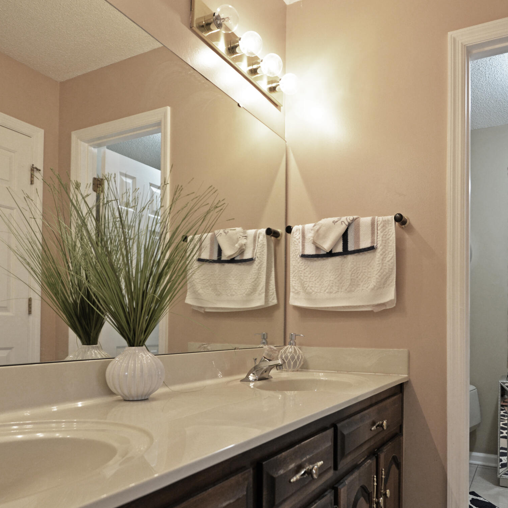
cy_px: 319
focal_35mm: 27
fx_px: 448
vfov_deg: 58.3
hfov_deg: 58.7
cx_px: 296
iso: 500
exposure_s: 1/60
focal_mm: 16
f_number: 4
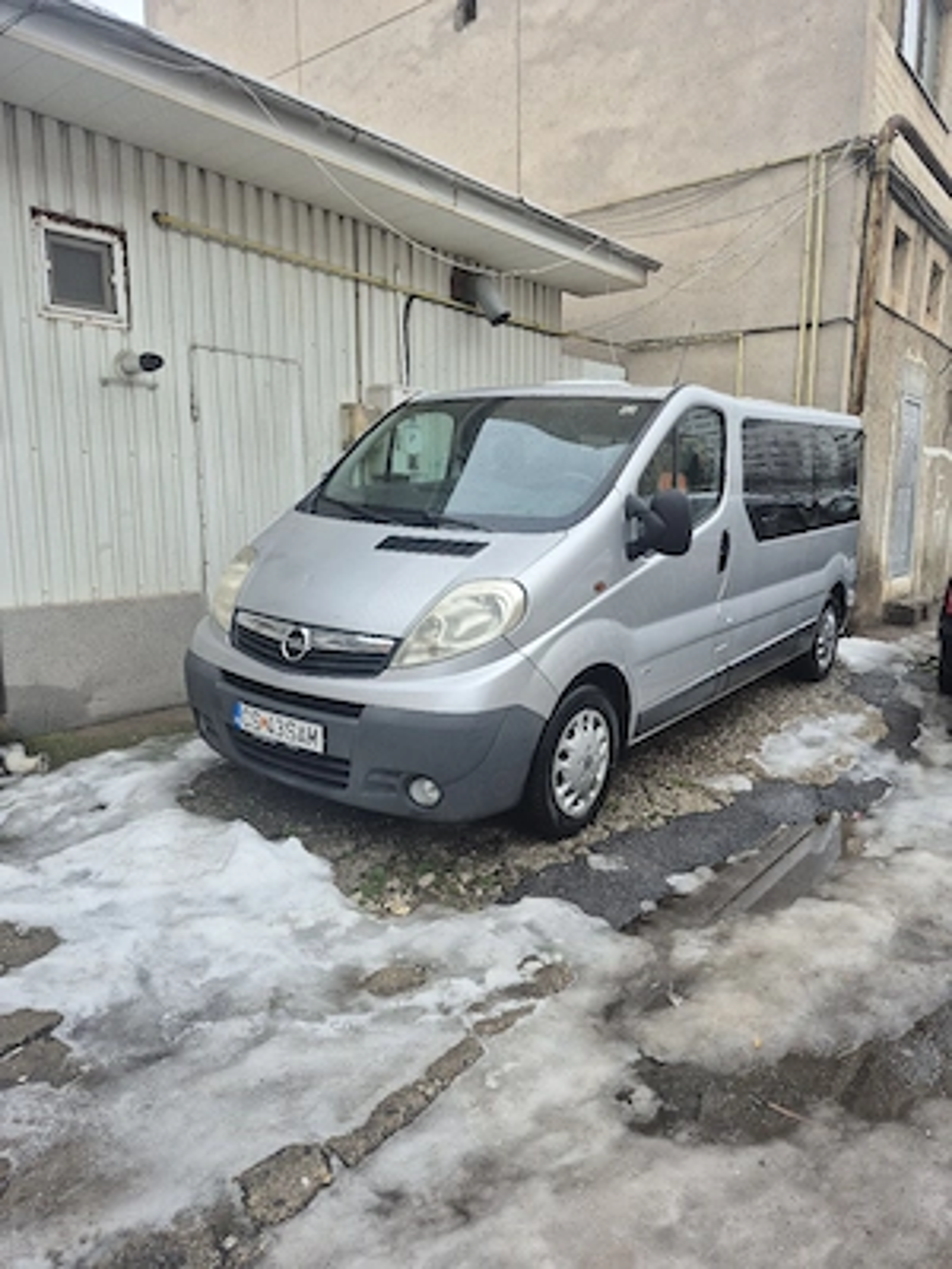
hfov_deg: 58.9
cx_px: 476
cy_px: 634
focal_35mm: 23
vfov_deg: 73.9
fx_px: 843
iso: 40
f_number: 1.8
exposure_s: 1/182
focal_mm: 5.4
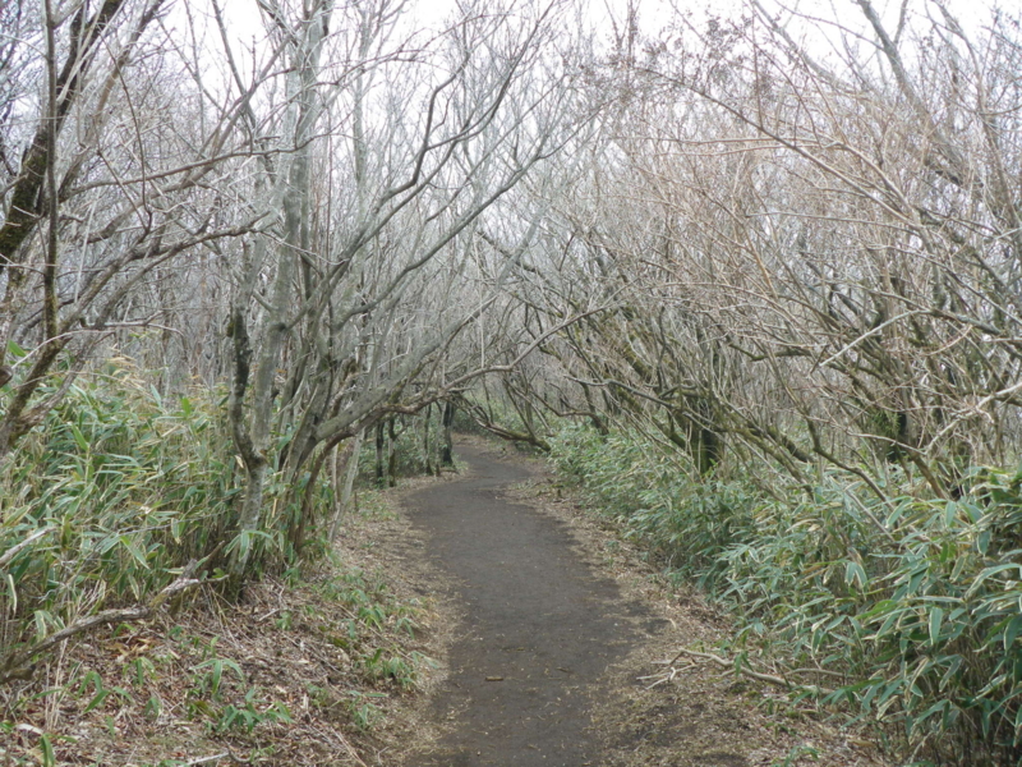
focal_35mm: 35
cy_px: 384
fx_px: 1033
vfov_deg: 40.7
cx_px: 511
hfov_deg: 52.6
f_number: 3.8
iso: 64
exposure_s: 1/80
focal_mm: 6.2
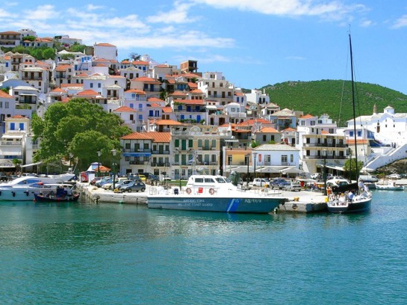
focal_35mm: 57
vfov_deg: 25.6
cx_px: 196
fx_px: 670
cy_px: 151
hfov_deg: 33.8
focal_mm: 9.4
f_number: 5.6
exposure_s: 1/400
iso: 80
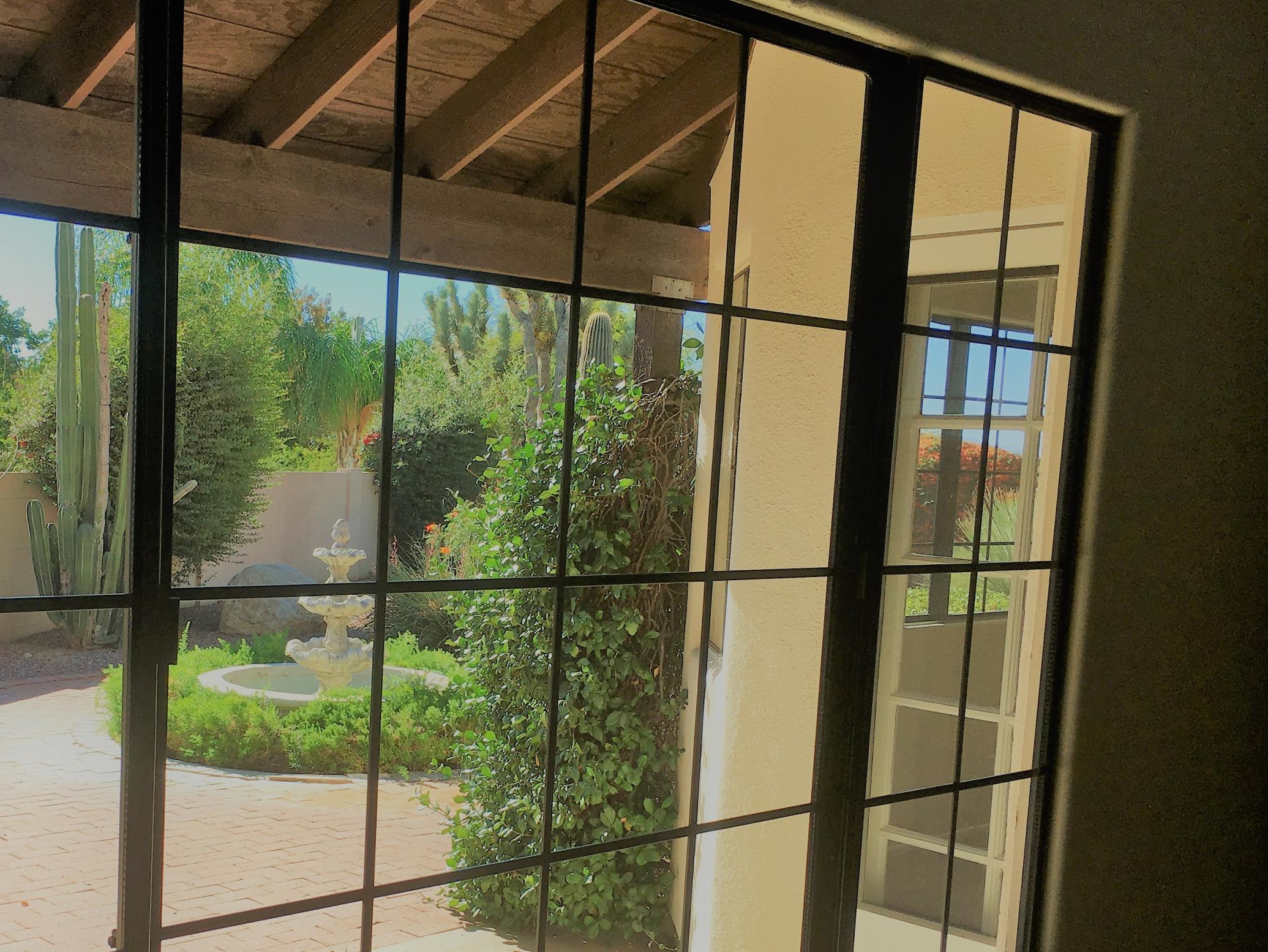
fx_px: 1539
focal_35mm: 42
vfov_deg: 34.1
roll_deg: -2.8
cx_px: 411
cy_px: 632
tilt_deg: -6.6
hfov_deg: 44.1
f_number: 2.2
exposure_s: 1/587
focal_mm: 4.15
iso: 25
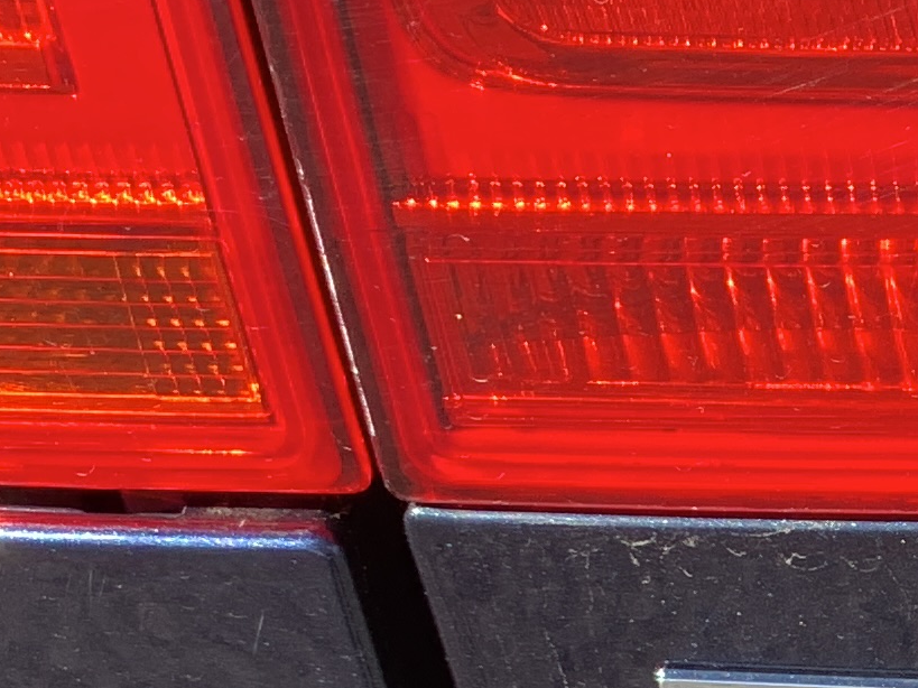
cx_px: 1696
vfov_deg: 11.2
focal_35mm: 128
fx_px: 3394
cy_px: 965
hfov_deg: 13.6
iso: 25
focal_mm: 4.25
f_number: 1.8
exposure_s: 1/311
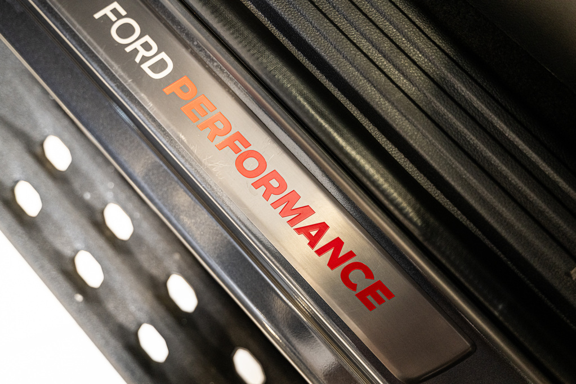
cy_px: 192
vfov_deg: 31.2
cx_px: 288
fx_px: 688
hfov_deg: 45.4
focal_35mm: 43
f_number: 2.8
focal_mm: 43
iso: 1600
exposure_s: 1/160
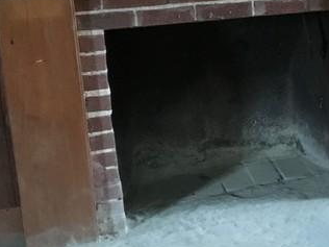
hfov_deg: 19.6
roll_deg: +0.4
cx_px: 398
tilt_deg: -17.9
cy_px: 76
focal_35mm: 94
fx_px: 893
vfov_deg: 15.7
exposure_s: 1/15
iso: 320
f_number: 2.2
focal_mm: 4.15
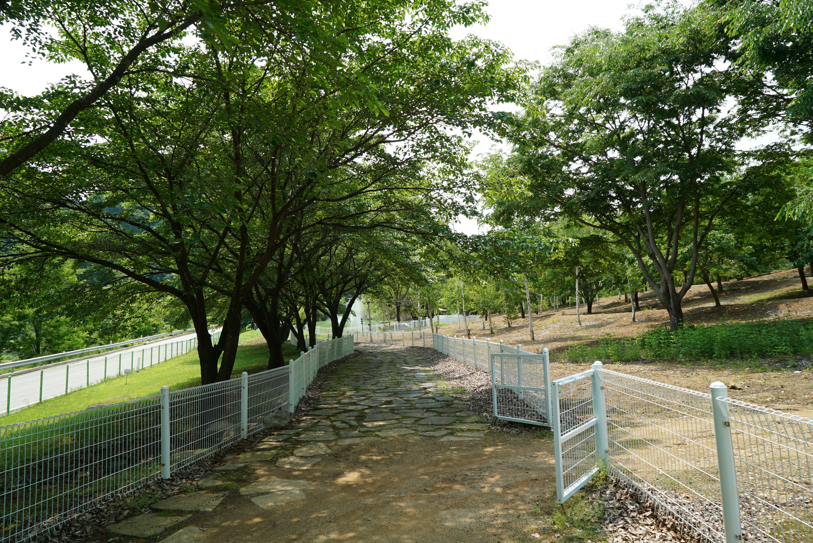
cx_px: 406
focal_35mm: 24
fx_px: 542
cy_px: 272
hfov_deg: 73.7
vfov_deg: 53.2
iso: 200
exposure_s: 1/200
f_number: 9
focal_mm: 24
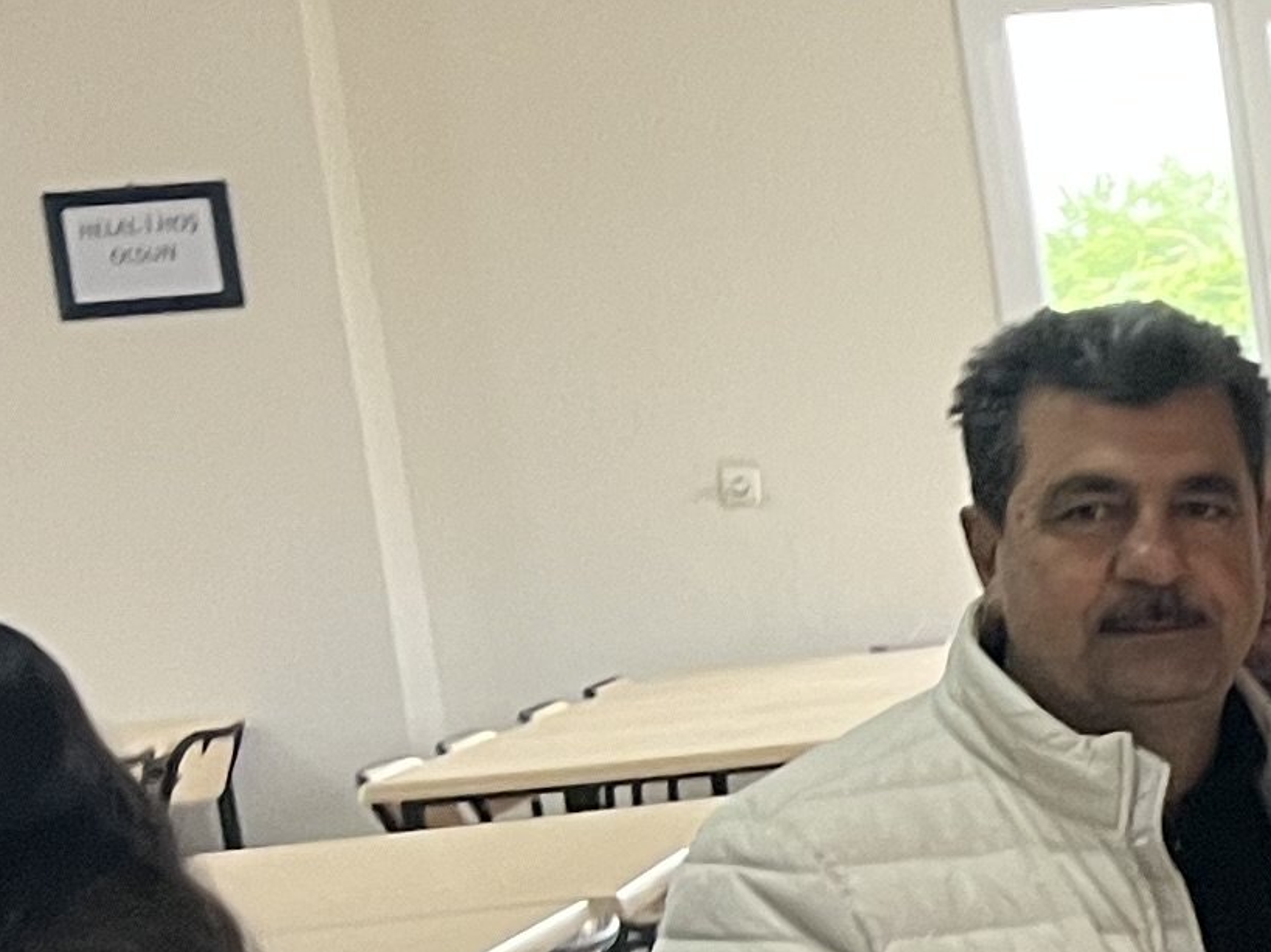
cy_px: 805
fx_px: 4699
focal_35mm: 128
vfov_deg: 11.5
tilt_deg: -10.0
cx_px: 2975
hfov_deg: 12.4
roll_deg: +6.2
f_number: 1.6
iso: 125
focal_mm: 5.1
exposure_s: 1/69
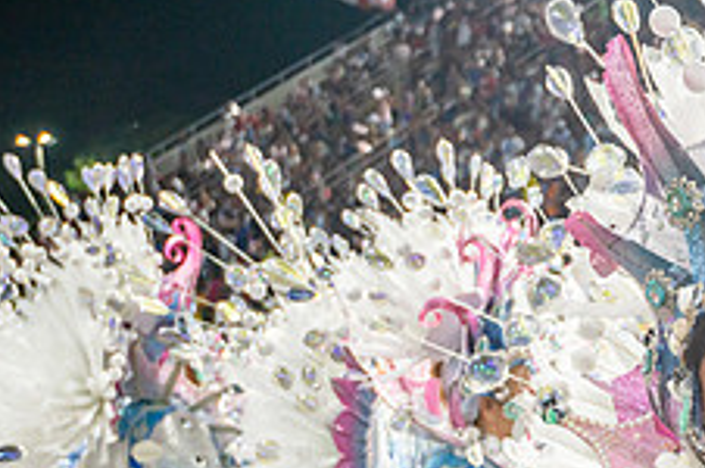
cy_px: 406
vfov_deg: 15.0
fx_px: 1760
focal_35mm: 90
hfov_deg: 21.4
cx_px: 795
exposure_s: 1/250
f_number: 4
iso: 640
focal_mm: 35
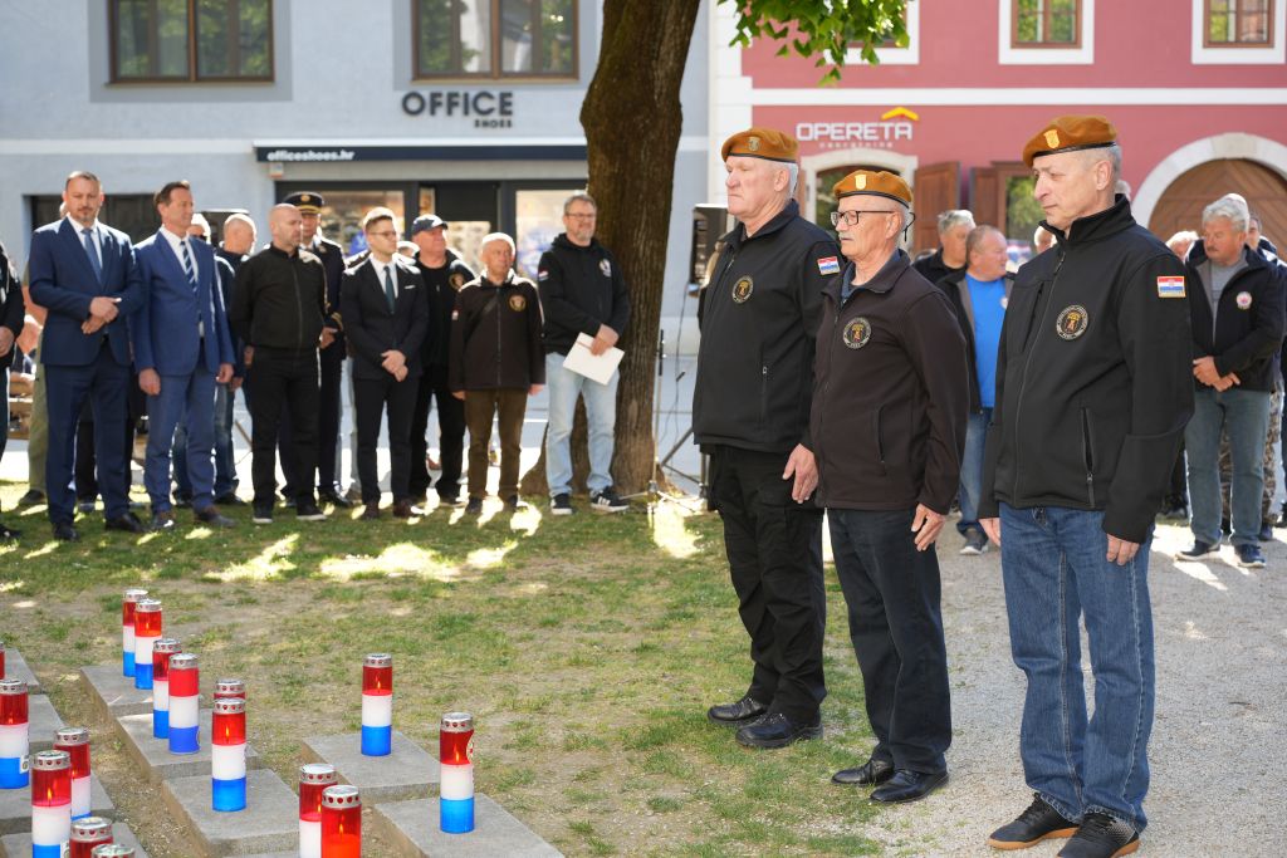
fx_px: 1823
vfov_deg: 26.5
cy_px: 429
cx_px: 644
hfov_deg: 38.9
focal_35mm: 51
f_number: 4
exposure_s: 1/160
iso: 160
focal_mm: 51
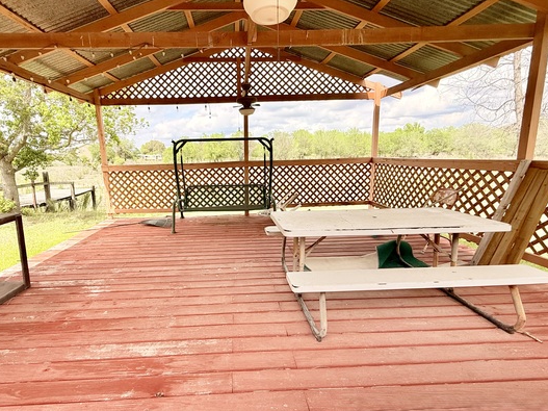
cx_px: 237
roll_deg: +1.2
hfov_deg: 90.5
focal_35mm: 17
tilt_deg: -9.0
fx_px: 269
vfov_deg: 74.7
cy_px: 199
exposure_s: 1/1285
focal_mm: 2.22
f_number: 2.2
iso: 50
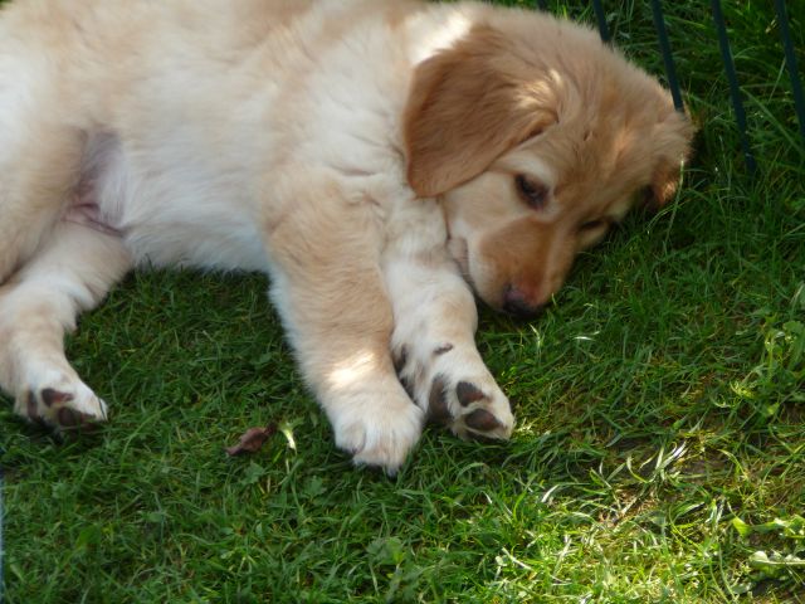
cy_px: 302
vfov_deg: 10.8
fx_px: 3186
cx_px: 402
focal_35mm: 137
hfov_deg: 14.4
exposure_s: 1/200
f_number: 4
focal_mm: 20.4
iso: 100
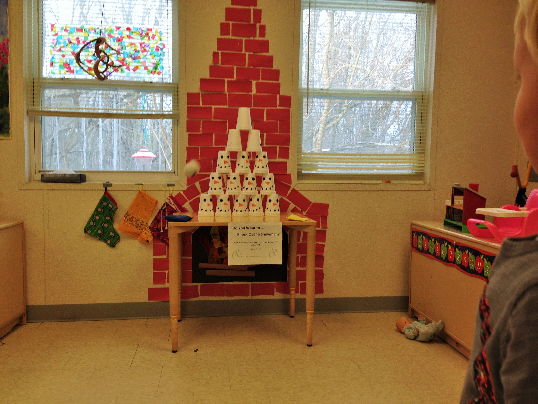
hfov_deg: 55.4
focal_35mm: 33
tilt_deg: -4.9
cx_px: 269
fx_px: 513
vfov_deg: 42.9
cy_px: 202
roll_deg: -0.7
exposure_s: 1/120
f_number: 2.4
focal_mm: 4.12
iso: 50
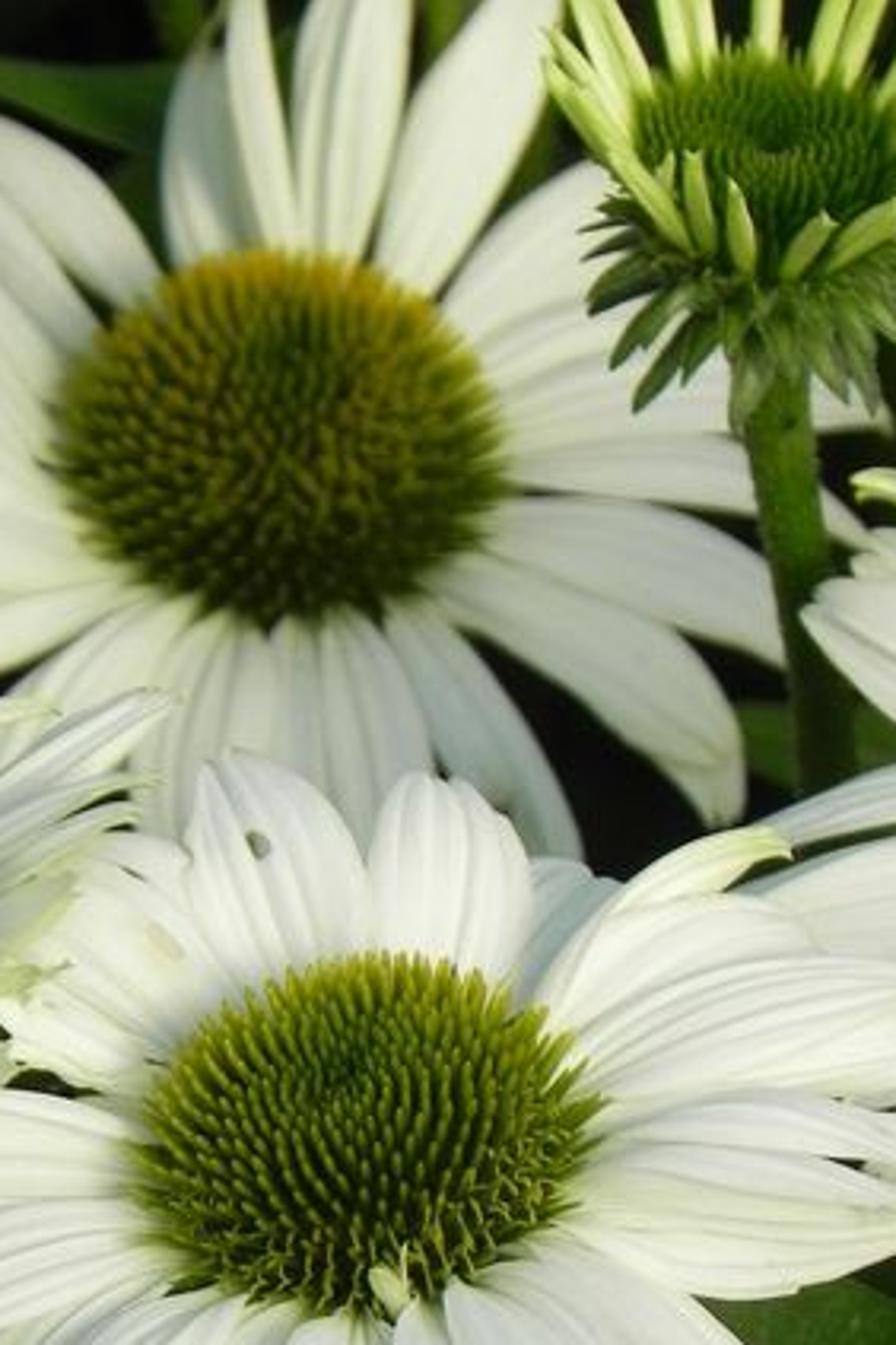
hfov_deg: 2.8
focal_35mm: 486
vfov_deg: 4.2
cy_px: 1269
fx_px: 18143
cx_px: 130
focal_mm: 44
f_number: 5
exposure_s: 1/800
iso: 160
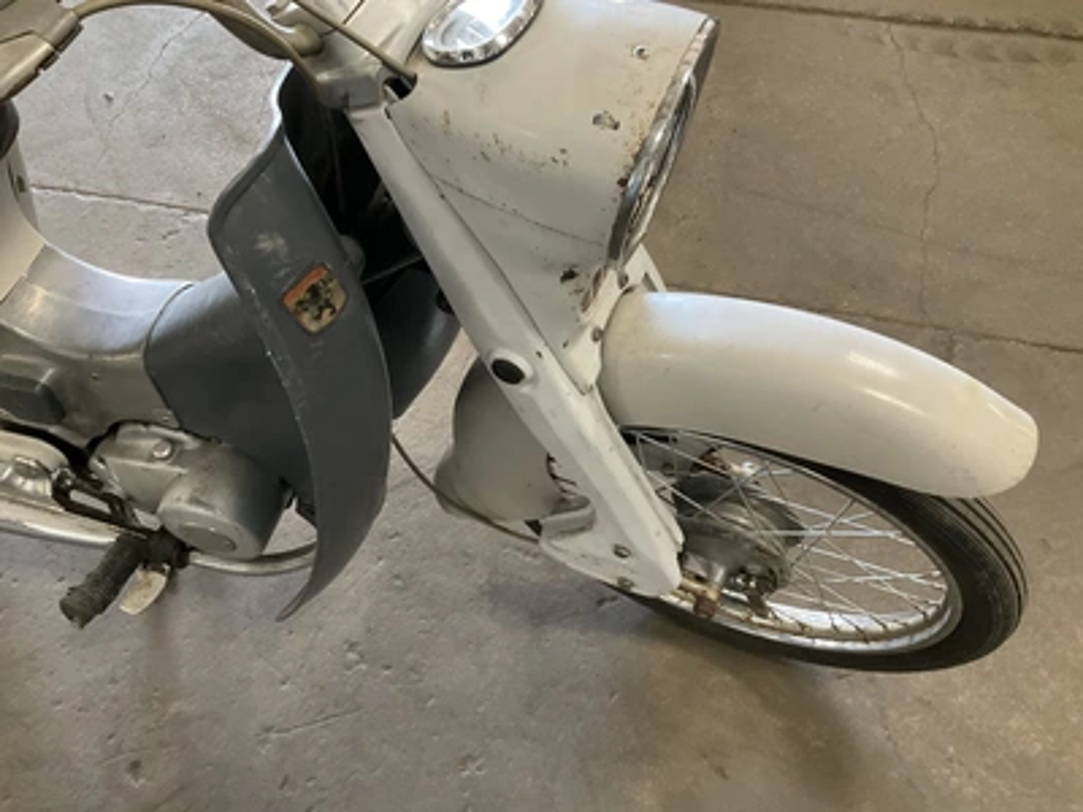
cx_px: 542
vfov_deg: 48.2
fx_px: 907
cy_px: 406
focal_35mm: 29
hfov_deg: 61.7
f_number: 1.8
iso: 160
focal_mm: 3
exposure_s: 1/60
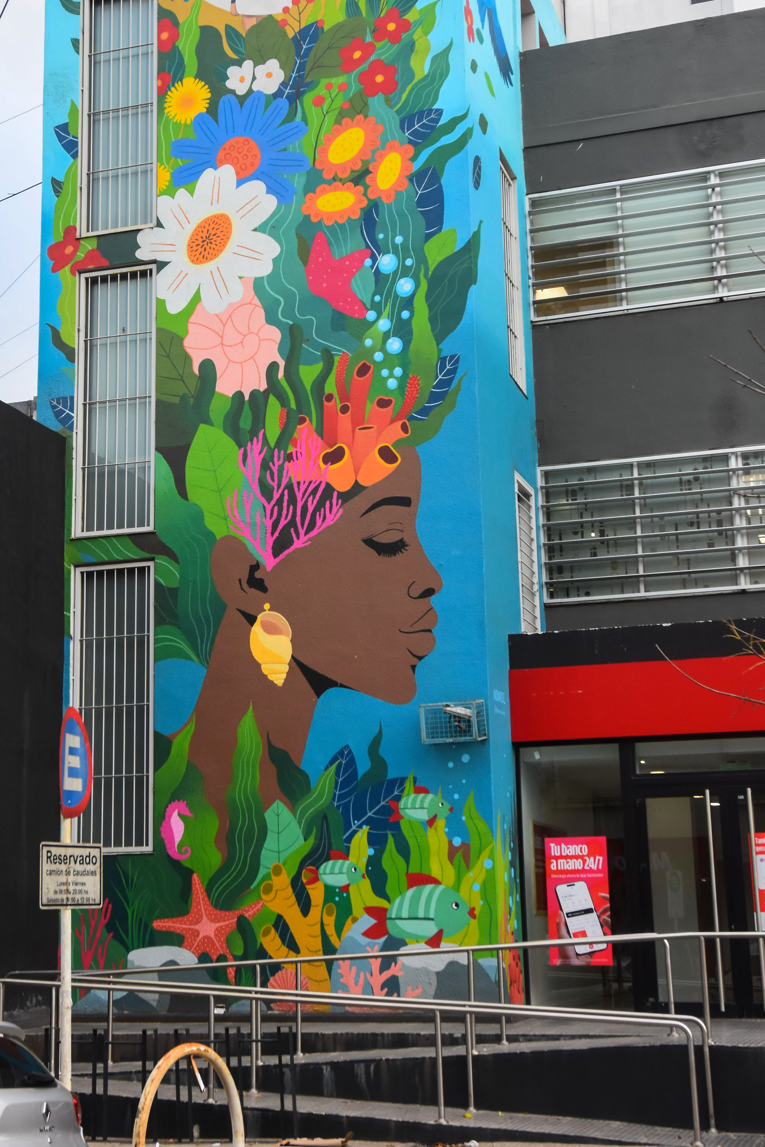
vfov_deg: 35.6
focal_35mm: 56
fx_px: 1785
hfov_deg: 24.2
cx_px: 311
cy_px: 502
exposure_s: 1/320
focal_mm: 28
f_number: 5
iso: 800
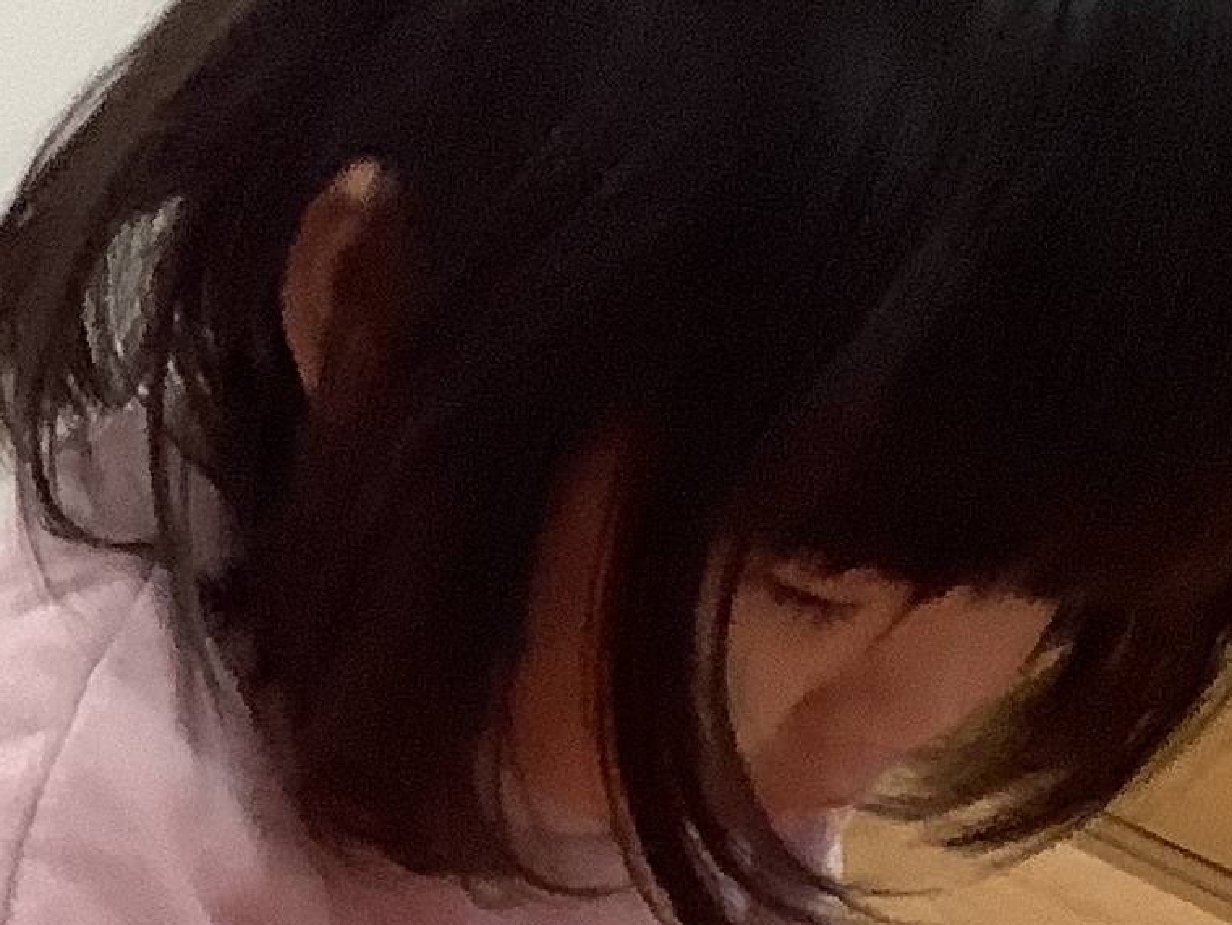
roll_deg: +0.3
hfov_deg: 13.9
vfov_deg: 10.6
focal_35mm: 133
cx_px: -597
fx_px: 4734
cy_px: 1529
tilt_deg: -25.4
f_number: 2.4
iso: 250
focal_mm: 3.3
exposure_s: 1/60
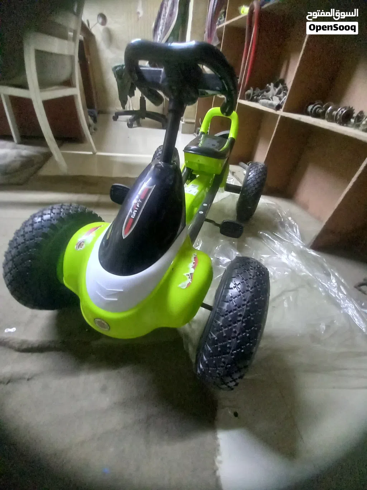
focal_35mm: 13
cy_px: 245
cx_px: 184
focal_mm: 1.13
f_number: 2.2
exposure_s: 1/14
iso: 400
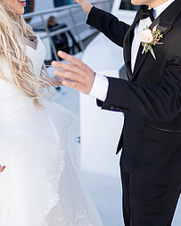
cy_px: 87
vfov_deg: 32.9
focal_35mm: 57
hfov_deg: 26.6
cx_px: 73
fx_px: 382
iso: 160
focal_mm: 24
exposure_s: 1/4000
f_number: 1.4
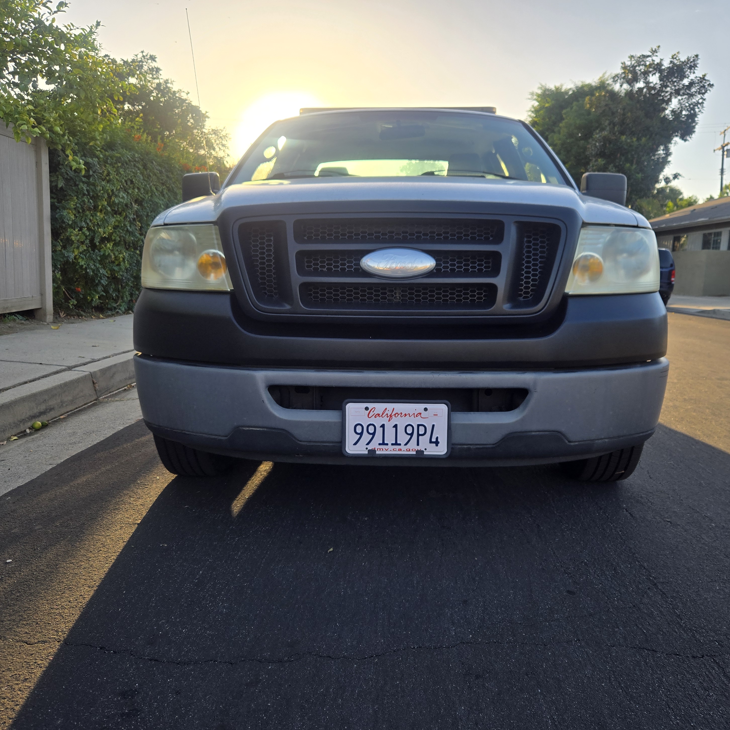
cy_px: 372
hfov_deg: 57.3
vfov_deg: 57.3
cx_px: 374
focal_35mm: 28
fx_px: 668
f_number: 1.8
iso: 25
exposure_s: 1/765
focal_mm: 5.4
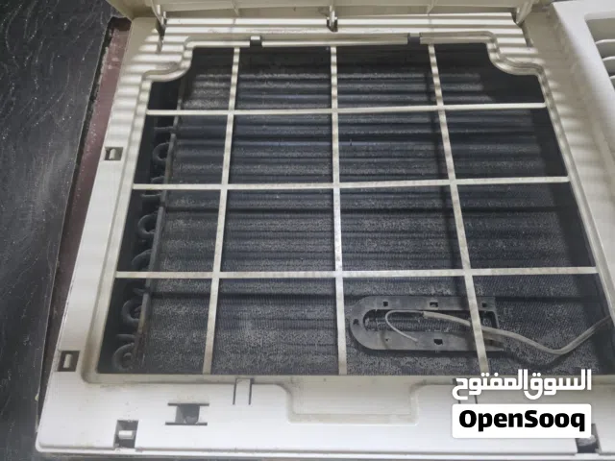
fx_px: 409
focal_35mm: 23
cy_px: 230
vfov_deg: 58.9
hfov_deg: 73.9
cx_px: 308
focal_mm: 6.3
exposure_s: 1/120
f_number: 1.7
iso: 800
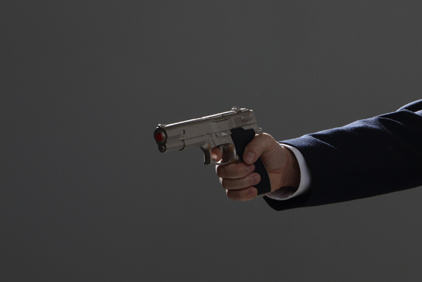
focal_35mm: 323
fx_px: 3788
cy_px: 135
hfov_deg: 6.3
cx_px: 540
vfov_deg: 4.3
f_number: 13
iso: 100
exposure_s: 1/125
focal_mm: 116
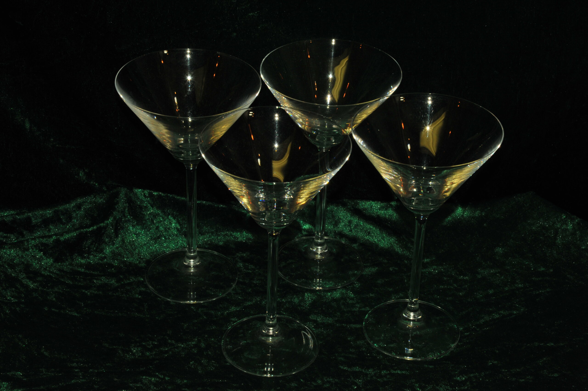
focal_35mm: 105
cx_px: 294
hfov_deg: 19.5
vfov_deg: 13.0
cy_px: 196
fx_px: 1714
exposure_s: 1/60
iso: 1250
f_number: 22
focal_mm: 105
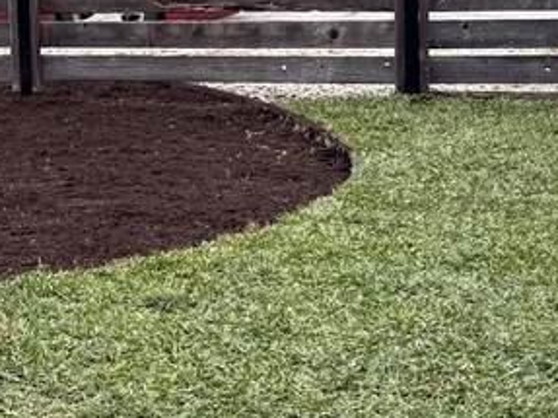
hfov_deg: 16.3
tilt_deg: -7.1
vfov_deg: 13.7
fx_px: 1724
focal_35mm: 107
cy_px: 39
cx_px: -352
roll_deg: +4.3
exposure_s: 1/840
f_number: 1.78
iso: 100
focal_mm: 6.76
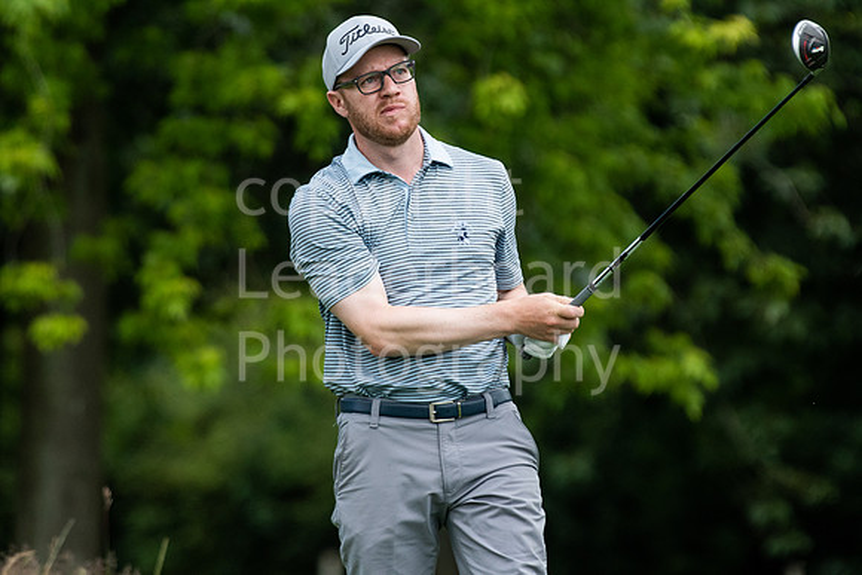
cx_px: 431
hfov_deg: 3.4
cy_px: 288
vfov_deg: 2.3
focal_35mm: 600
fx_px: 14369
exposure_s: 1/2500
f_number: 5.6
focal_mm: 400
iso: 1000
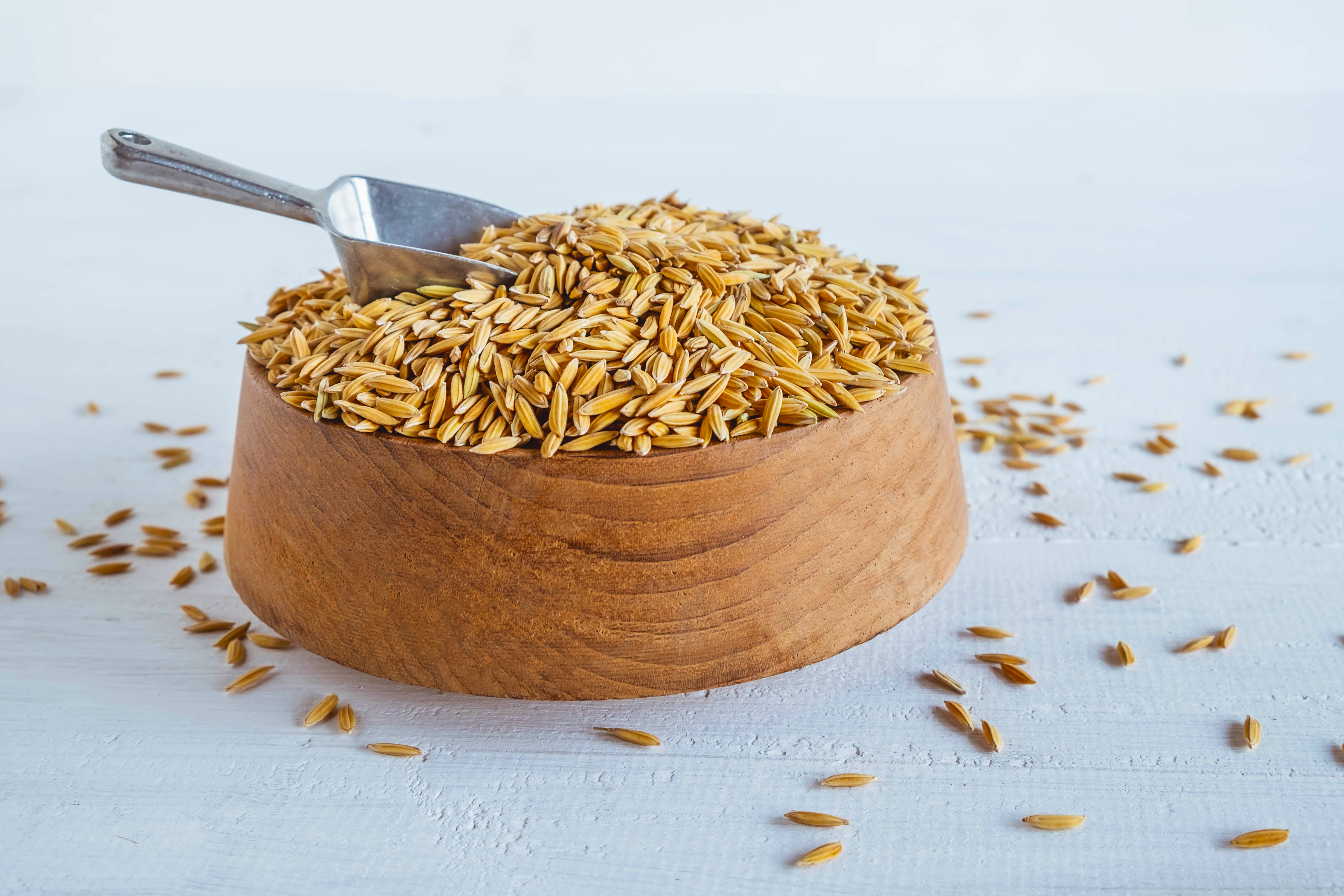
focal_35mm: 42
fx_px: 1568
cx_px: 672
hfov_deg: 46.4
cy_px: 448
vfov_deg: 31.9
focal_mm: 27.7
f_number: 8
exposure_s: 1/50
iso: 200
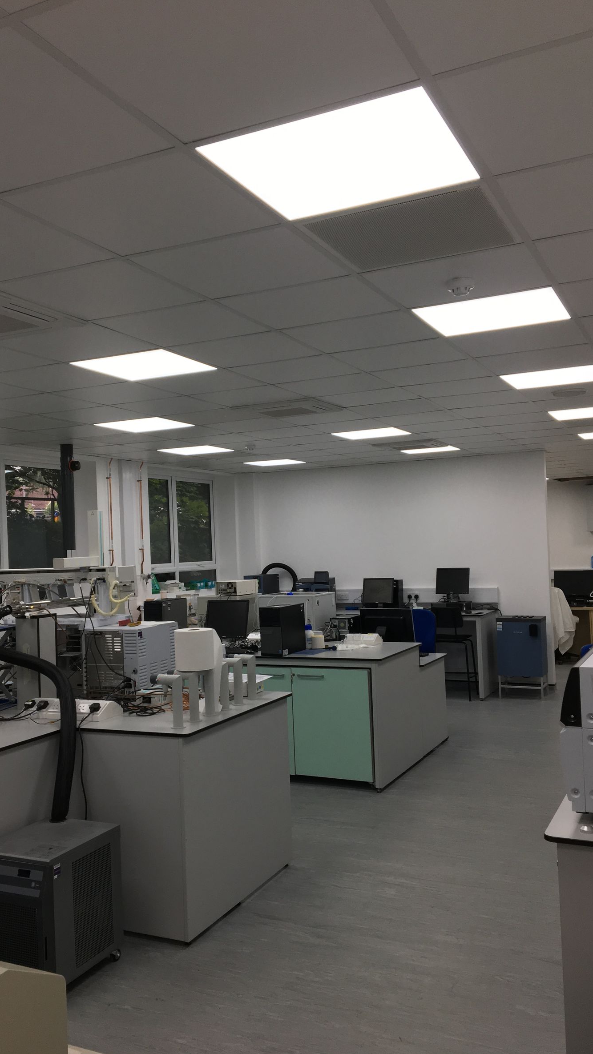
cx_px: 250
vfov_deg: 61.0
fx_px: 895
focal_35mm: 32
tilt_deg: +1.8
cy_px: 532
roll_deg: +2.8
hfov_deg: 36.6
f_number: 2.2
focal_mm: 4.15
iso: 40
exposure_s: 1/100
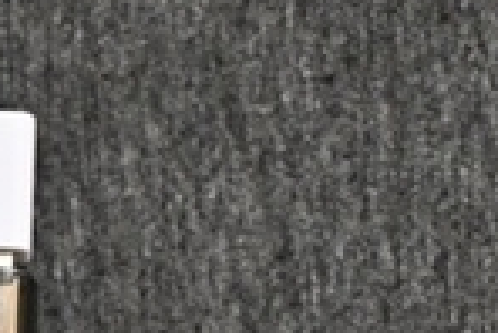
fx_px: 4371
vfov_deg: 4.3
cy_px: 698
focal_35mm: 316
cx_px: -333
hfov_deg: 6.4
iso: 1100
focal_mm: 39
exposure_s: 1/60
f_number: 5.6
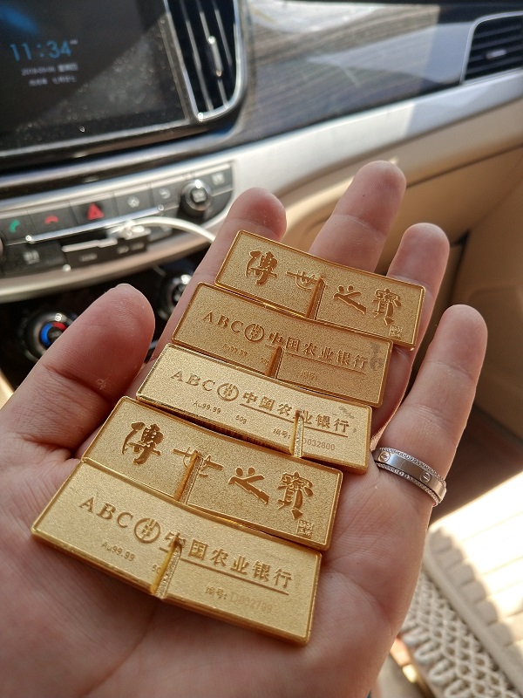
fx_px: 604
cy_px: 349
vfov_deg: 60.0
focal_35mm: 30
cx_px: 262
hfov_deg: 46.8
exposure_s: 1/208
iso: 61
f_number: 1.8
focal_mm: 3.95
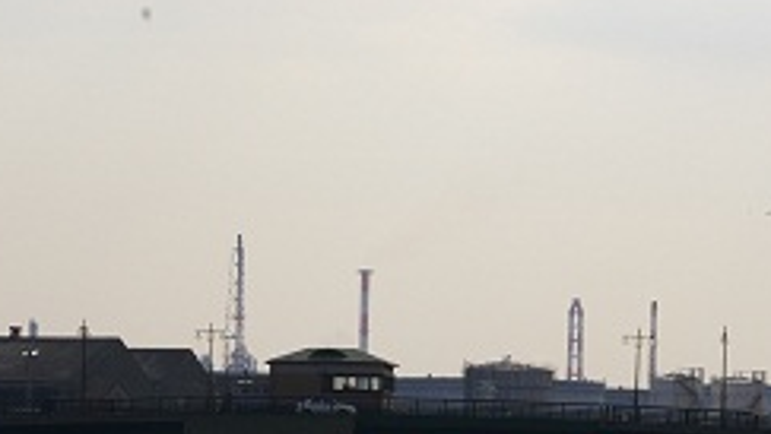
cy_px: 450
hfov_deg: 13.1
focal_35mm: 164
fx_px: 3355
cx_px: 176
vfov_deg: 7.4
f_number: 16
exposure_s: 1/500
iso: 200
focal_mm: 55
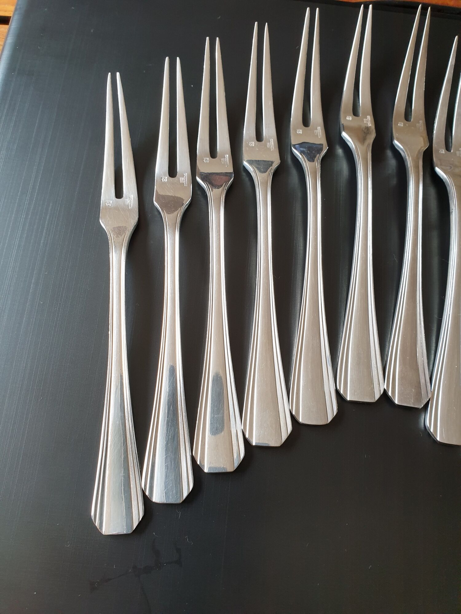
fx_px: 462
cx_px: 230
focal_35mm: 26
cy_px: 307
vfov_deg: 67.3
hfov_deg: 53.1
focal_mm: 4.3
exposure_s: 1/100
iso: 200
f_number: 2.4
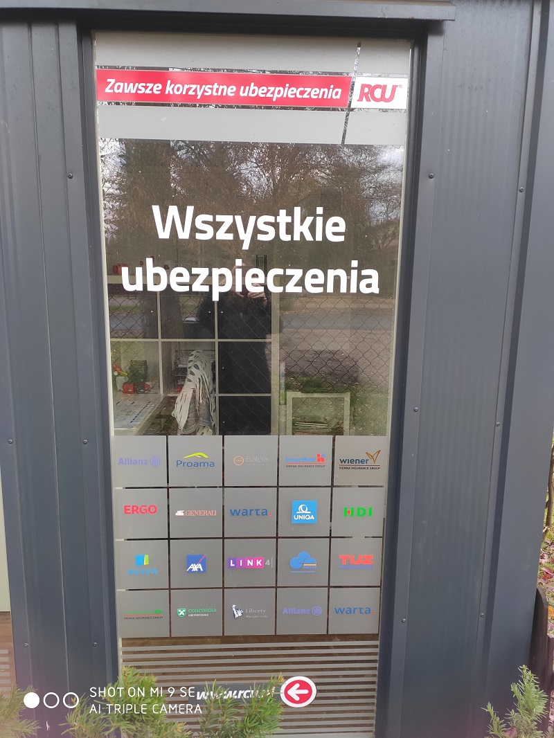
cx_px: 277
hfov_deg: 53.1
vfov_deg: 67.3
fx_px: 555
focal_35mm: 26
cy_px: 369
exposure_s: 1/100
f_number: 1.75
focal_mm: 4.77
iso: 520
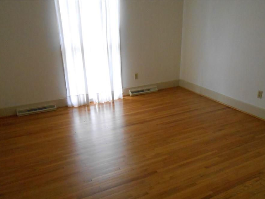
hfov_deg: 59.9
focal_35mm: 30
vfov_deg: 46.7
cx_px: 139
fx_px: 230
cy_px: 114
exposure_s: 1/125
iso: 800
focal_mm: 4.6
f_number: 3.5
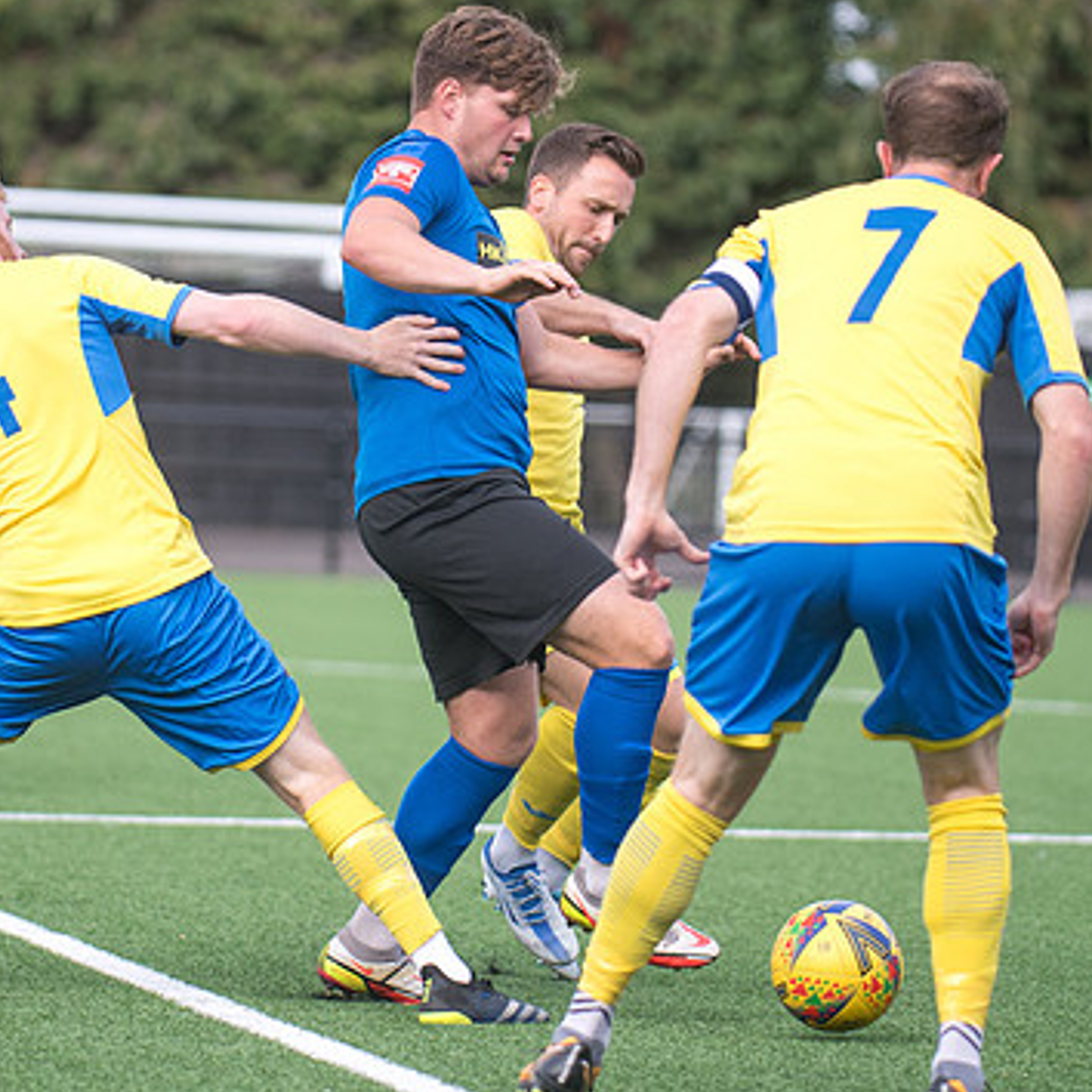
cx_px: 411
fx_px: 10243
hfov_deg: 6.1
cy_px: 527
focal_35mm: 287
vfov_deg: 6.1
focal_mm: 145
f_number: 2.8
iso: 800
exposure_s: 1/1000
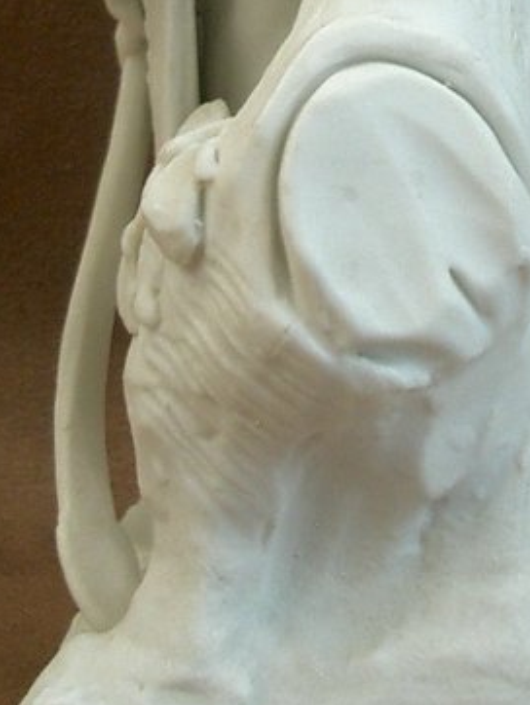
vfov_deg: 16.5
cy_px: -66
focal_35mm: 116
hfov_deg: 12.7
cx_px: 429
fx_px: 2365
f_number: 2.6
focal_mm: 5.8
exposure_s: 1/50
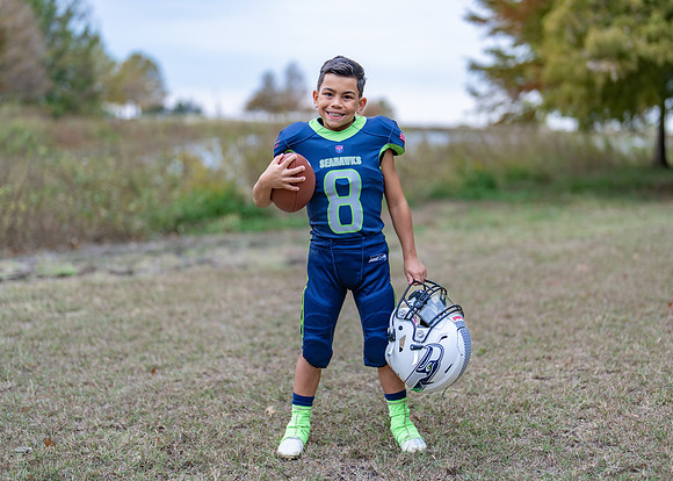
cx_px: 352
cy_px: 243
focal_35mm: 58
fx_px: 1116
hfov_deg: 33.5
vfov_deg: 24.3
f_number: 1.2
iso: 100
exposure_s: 1/500
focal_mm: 50
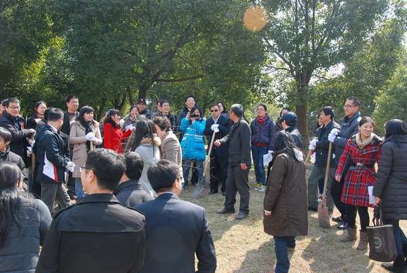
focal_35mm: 40
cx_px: 204
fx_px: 459
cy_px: 136
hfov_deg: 47.9
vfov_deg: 33.1
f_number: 9
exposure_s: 1/200
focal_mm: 27
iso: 400
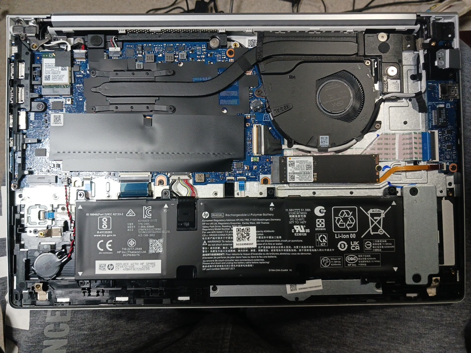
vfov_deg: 51.4
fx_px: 367
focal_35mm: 27
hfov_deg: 65.3
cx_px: 236
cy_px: 176
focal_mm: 4
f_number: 1.8
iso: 252
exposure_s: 1/50
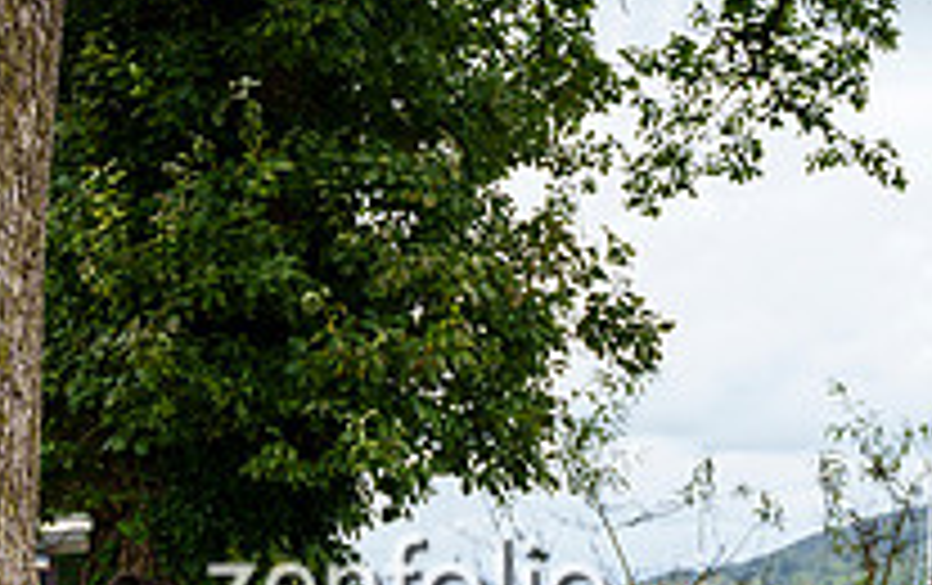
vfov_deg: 13.1
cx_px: 518
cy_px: 767
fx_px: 2467
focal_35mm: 97
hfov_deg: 21.4
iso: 200
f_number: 3.2
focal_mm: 34
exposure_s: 1/1600
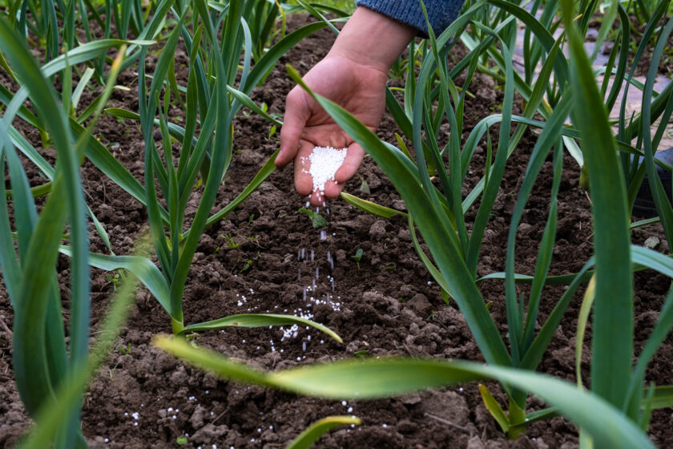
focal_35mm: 45
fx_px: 841
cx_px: 336
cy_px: 224
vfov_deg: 29.9
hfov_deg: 43.6
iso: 160
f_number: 7.1
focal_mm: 30
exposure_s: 1/125
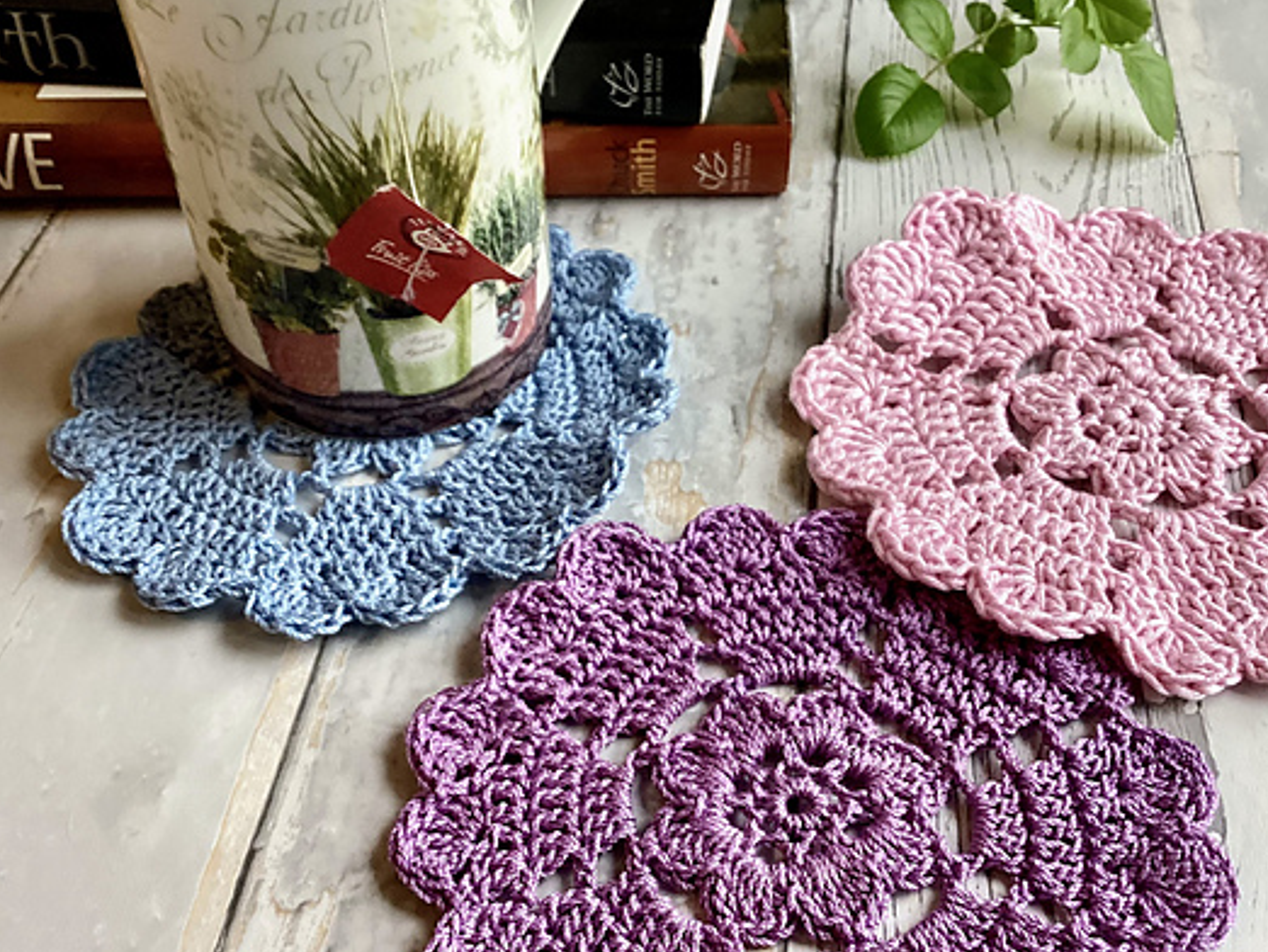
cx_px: 622
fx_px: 1393
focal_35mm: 38
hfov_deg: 49.0
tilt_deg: -47.6
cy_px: 522
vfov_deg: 37.7
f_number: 2.4
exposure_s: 1/50
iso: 160
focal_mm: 3.3
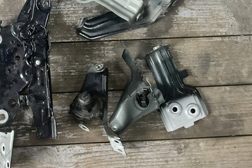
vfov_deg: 26.8
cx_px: 58
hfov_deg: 38.4
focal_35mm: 50
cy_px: 53
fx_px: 350
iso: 320
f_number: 1.8
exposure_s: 1/33
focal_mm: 3
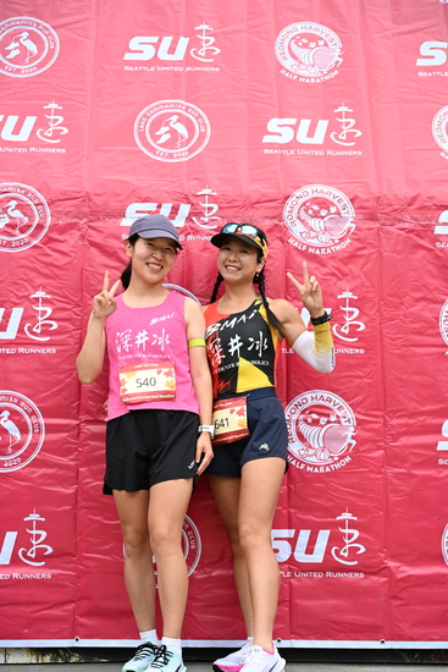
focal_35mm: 56
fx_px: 1045
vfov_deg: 35.6
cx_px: 224
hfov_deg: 24.2
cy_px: 336
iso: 2000
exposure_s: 1/400
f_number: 4
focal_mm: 56
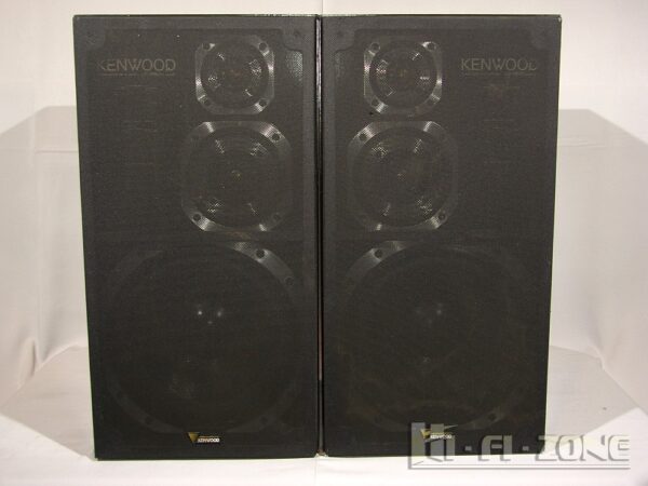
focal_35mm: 40
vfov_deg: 36.0
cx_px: 324
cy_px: 243
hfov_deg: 46.8
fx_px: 749
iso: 50
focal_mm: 10.3
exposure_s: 1/40
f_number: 2.5
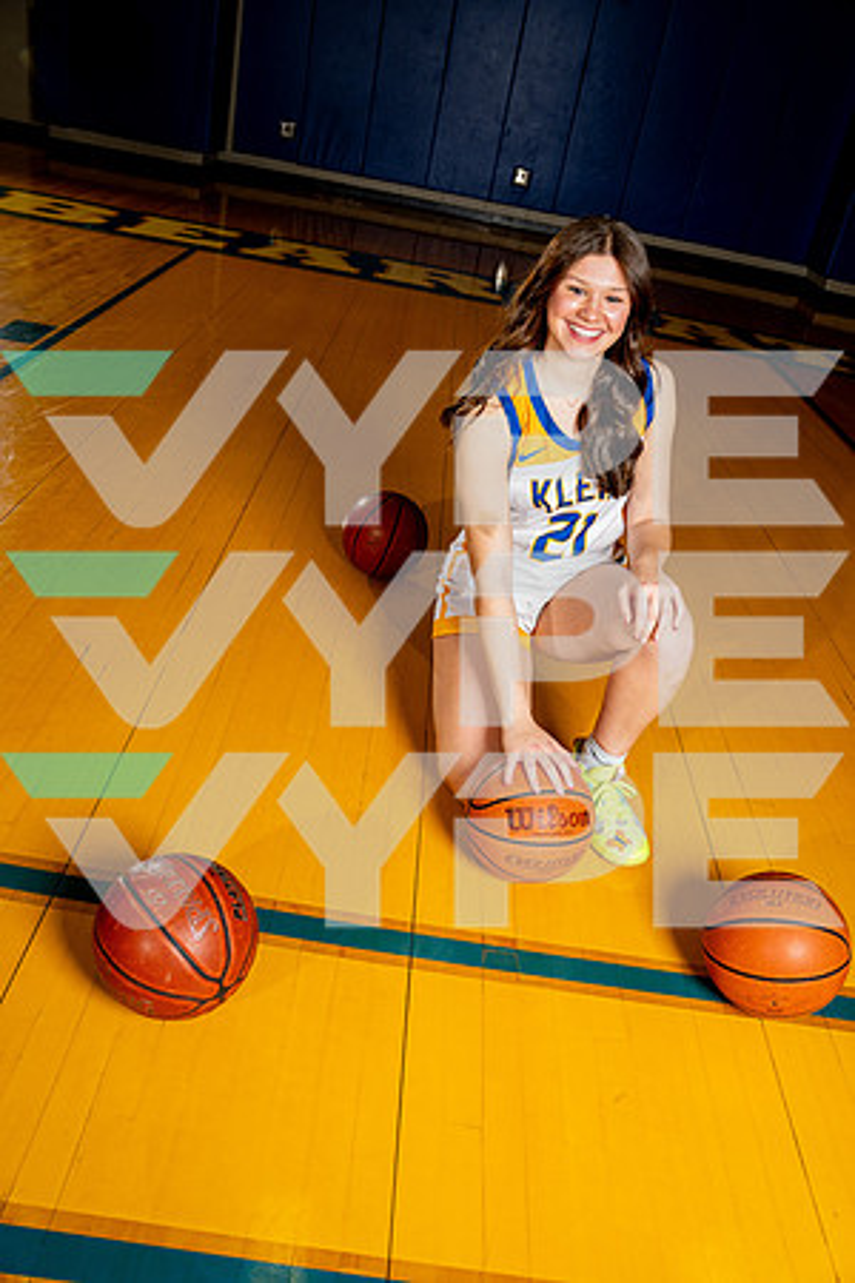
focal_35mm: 28
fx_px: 997
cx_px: 428
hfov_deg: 46.4
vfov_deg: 65.5
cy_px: 642
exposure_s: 1/250
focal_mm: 28
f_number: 4
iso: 160
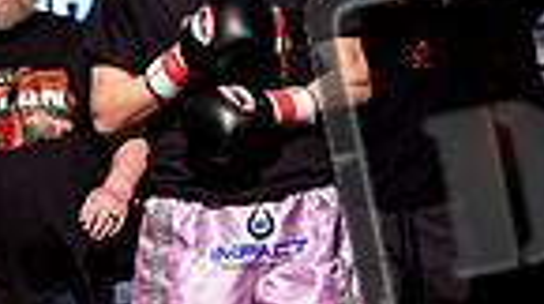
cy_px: 43
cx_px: 315
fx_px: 3024
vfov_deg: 5.7
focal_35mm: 210
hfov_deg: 10.3
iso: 4000
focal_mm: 50
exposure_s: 1/640
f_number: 3.2
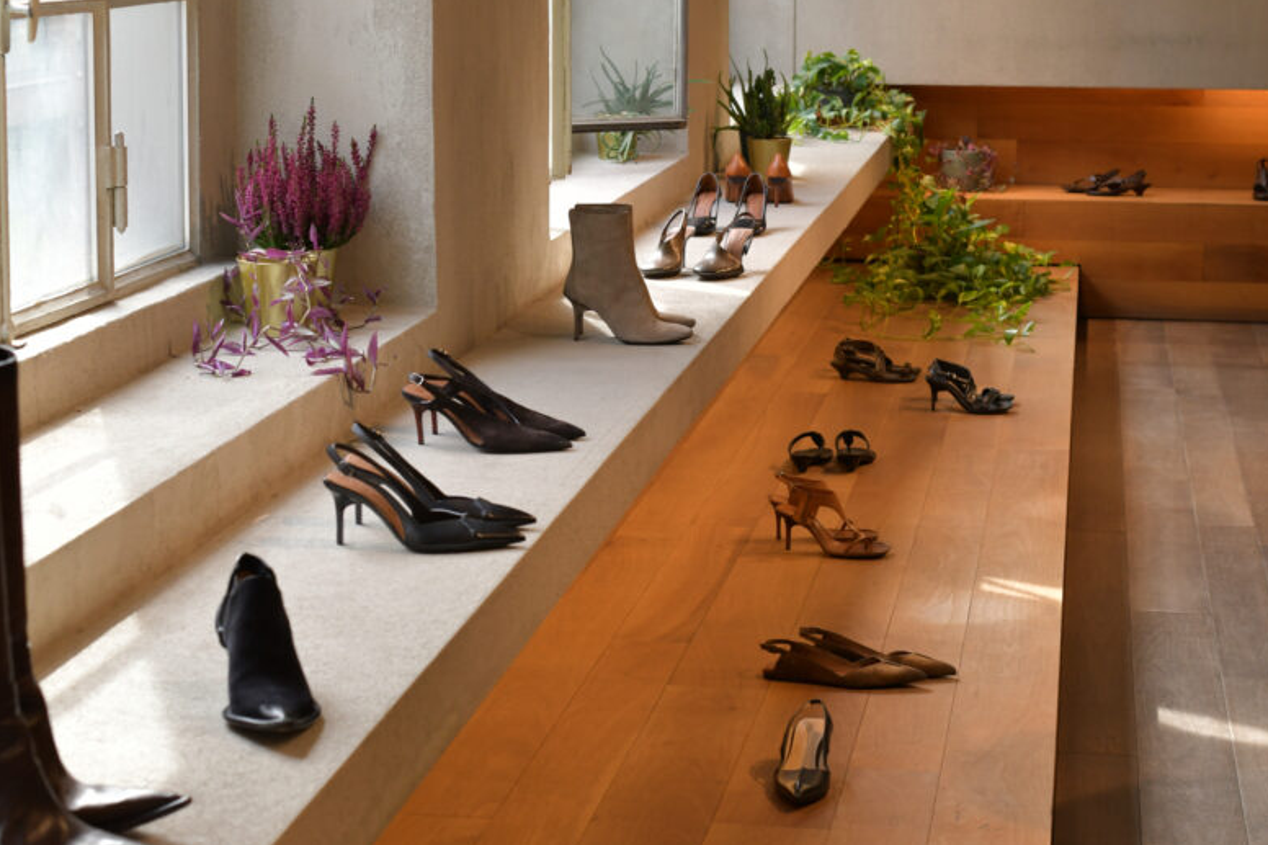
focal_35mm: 66
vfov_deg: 20.5
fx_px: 2324
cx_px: 624
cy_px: 301
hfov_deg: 30.5
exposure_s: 1/200
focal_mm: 50
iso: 800
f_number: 6.3
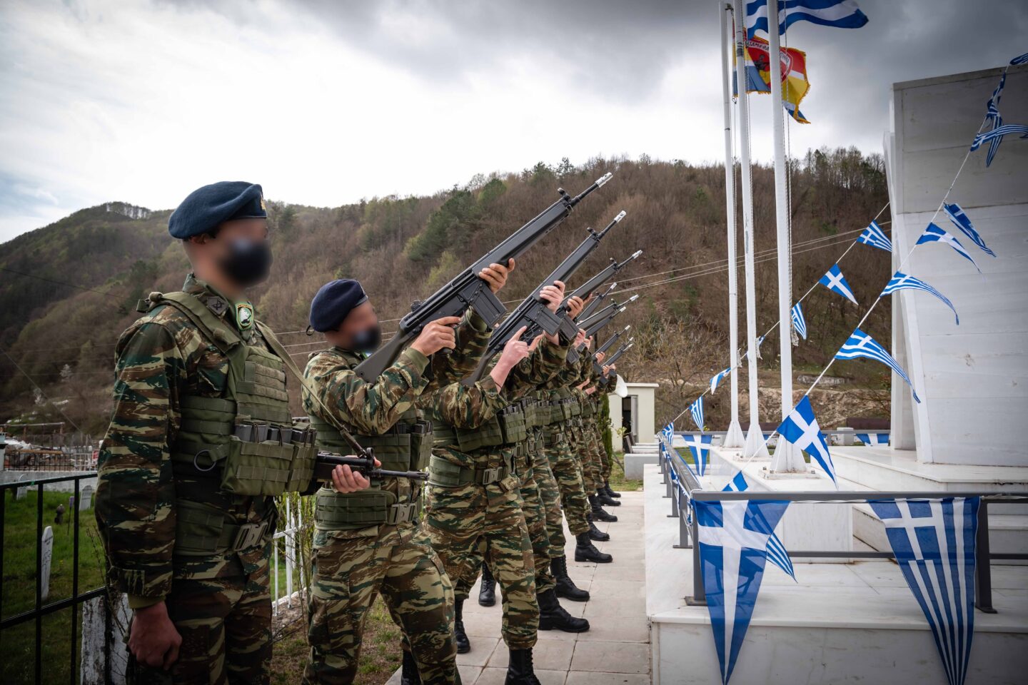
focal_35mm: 24
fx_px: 685
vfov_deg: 53.1
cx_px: 514
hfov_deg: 73.7
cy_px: 342
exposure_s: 1/200
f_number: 7.1
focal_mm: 24
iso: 100
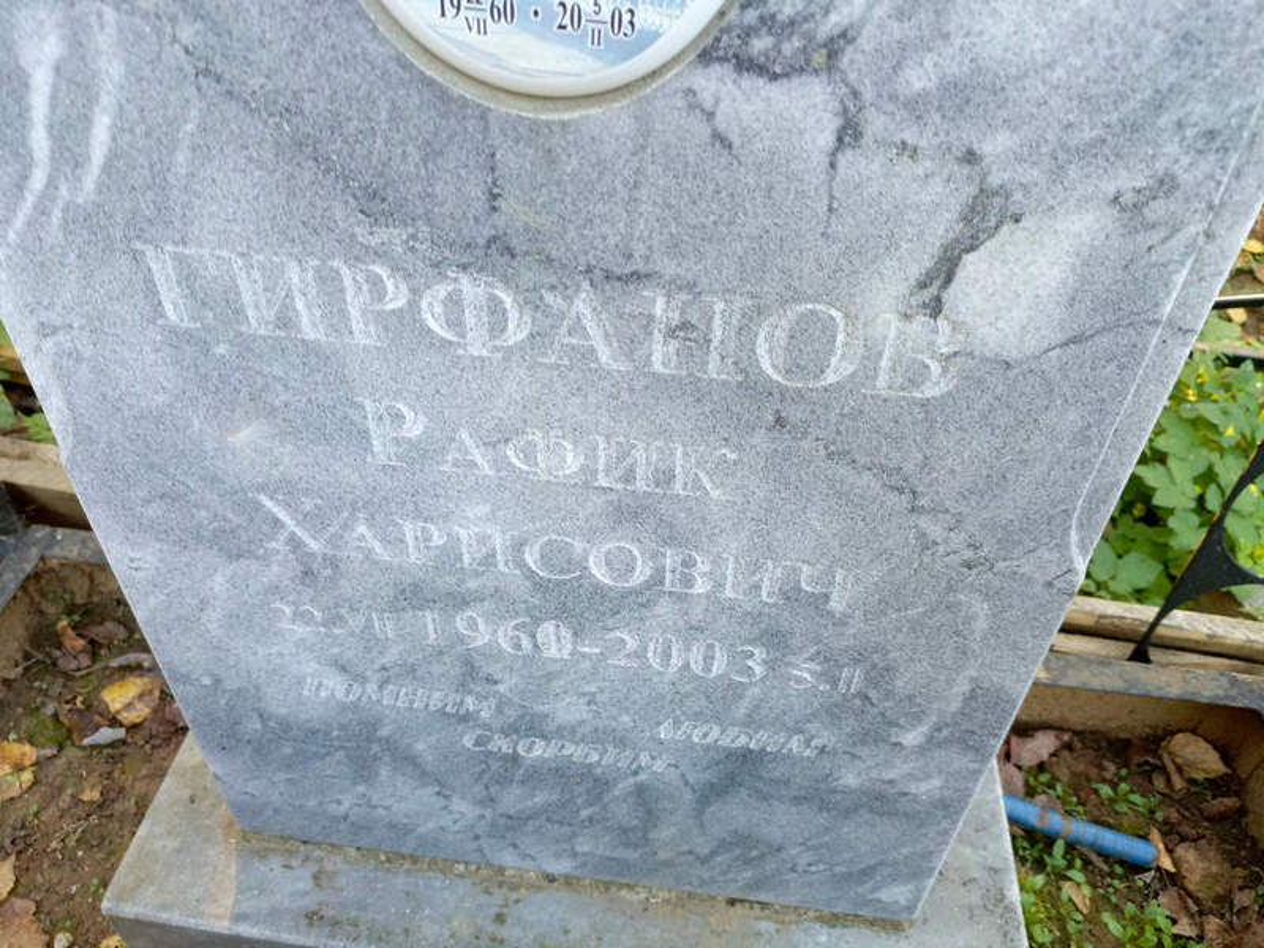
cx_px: 632
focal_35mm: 25
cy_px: 474
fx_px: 913
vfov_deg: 54.9
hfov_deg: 69.4
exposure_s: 1/60
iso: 354
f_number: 1.69
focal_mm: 4.76
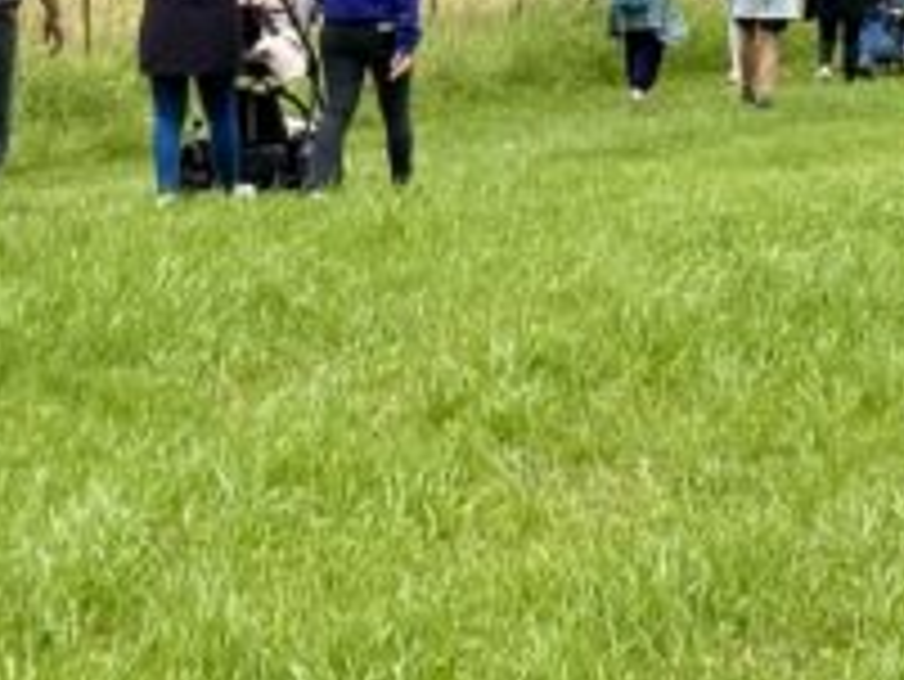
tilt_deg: -4.6
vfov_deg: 9.4
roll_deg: -0.8
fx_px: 4050
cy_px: -171
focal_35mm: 155
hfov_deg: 12.7
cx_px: 306
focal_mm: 5.96
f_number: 1.6
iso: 32
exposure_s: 1/1399
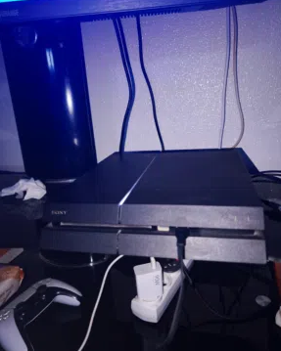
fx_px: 260
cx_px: 146
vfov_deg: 68.0
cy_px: 161
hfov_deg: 56.8
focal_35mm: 25
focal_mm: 6.57
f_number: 1.6
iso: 1600
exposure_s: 1/33.3
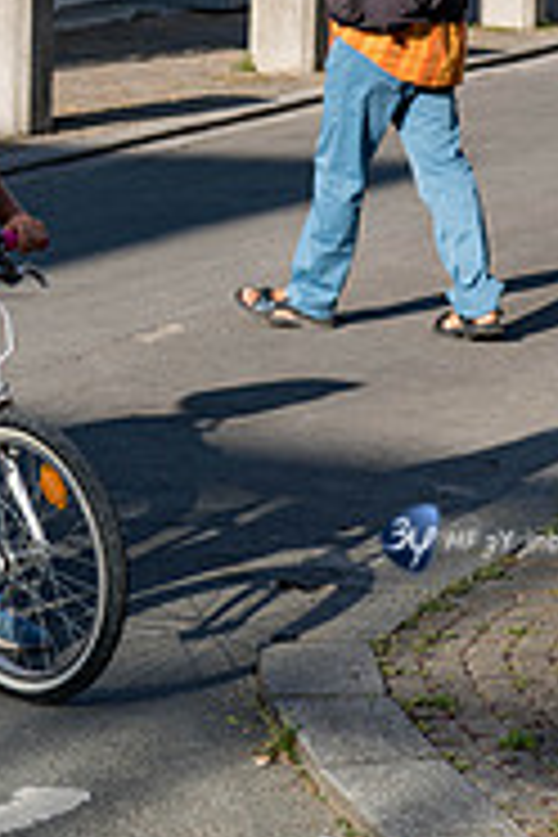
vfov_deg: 12.1
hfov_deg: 8.1
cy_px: 158
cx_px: -94
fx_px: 3929
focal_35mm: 169
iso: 64
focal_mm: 70
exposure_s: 1/200
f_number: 6.3
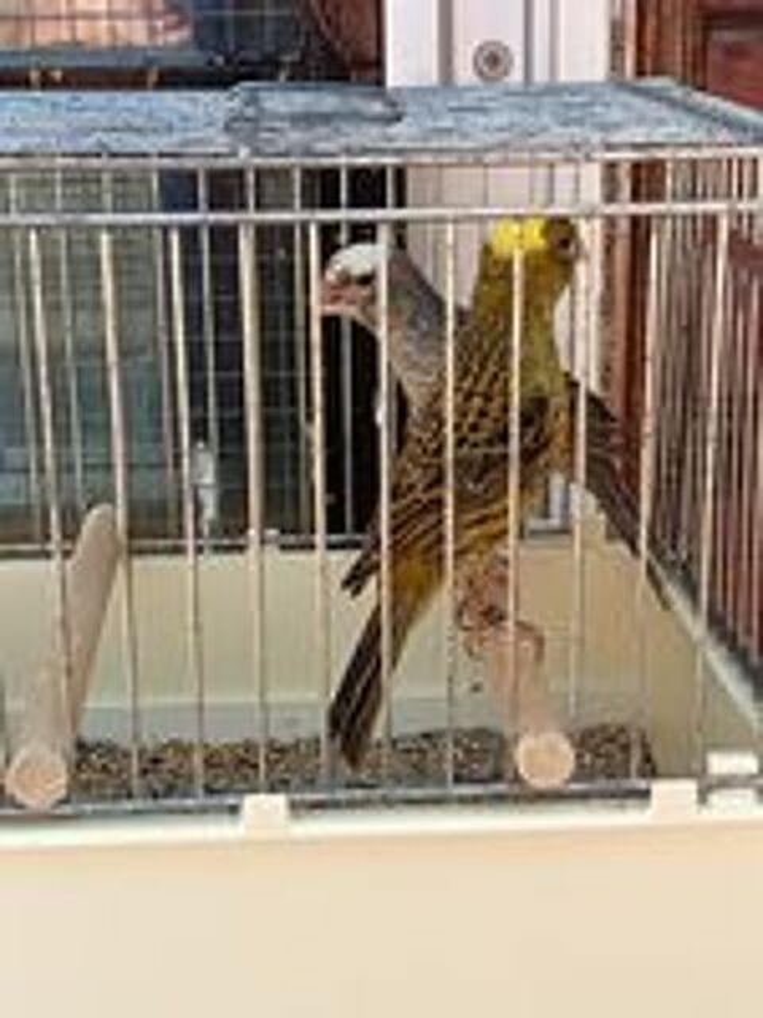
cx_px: 382
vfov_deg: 33.2
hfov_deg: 25.2
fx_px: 1705
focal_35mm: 58
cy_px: 509
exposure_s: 1/100
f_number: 1.75
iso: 156
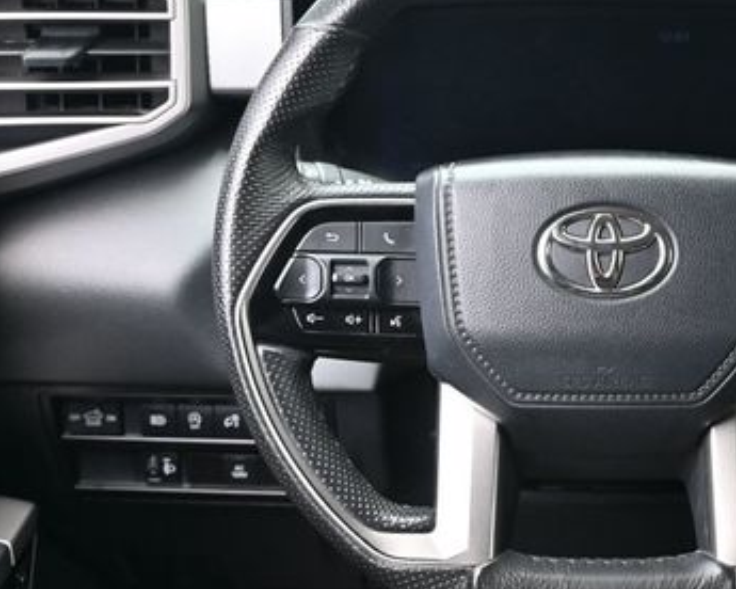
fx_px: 1590
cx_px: 604
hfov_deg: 25.5
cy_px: 275
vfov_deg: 21.0
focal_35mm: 73
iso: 450
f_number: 4.5
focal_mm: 28
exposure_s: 1/125
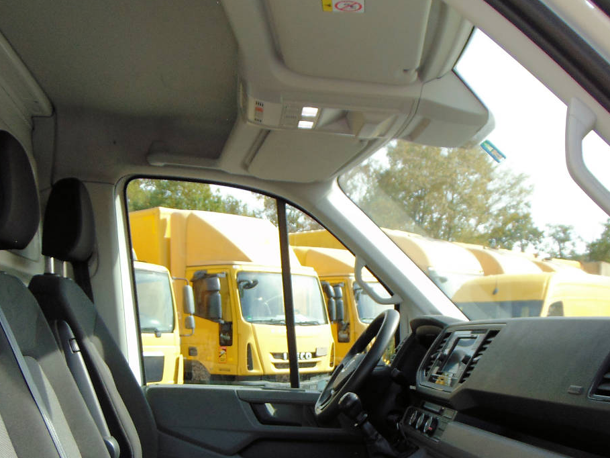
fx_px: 775
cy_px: 387
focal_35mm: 44
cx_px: 264
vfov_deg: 31.7
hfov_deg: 42.8
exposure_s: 1/320
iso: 80
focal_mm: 4.5
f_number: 3
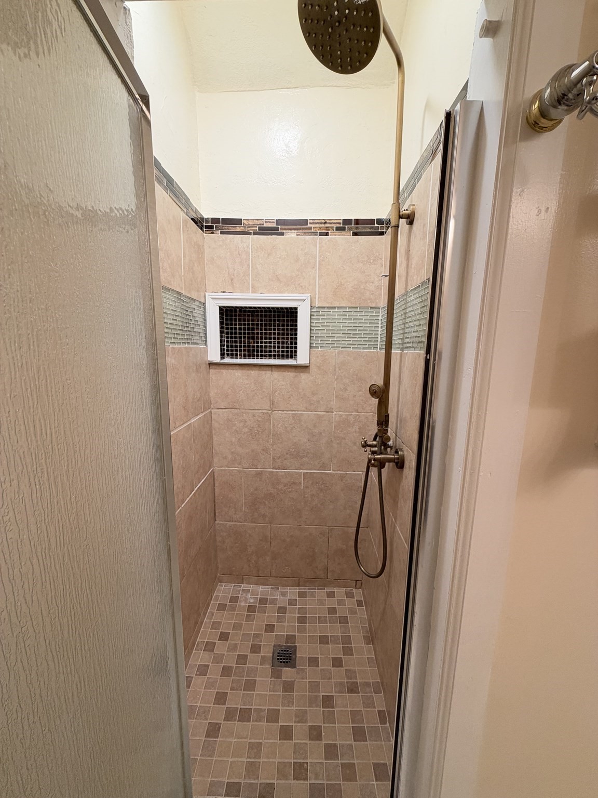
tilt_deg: -8.9
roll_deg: -0.8
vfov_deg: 102.1
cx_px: 299
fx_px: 322
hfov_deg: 85.7
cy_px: 399
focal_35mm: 14
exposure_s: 1/60
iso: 200
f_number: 2.2
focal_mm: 2.22
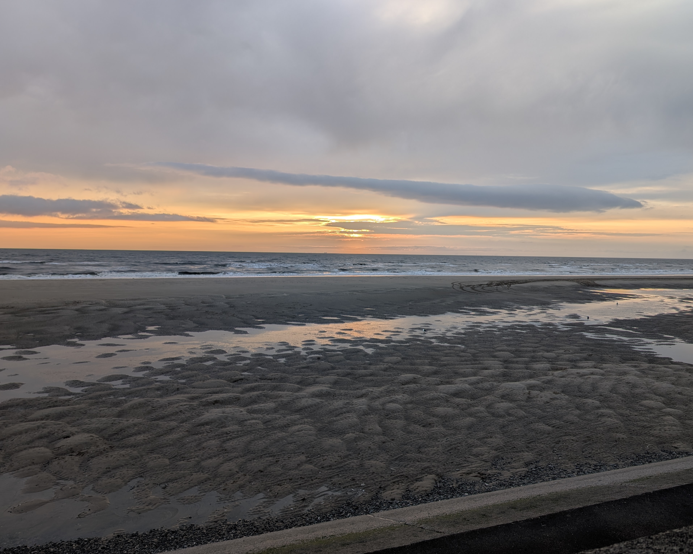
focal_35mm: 25
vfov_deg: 56.8
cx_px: 361
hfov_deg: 68.1
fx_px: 513
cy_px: 277
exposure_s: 1/252
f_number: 1.68
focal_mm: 6.9
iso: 20
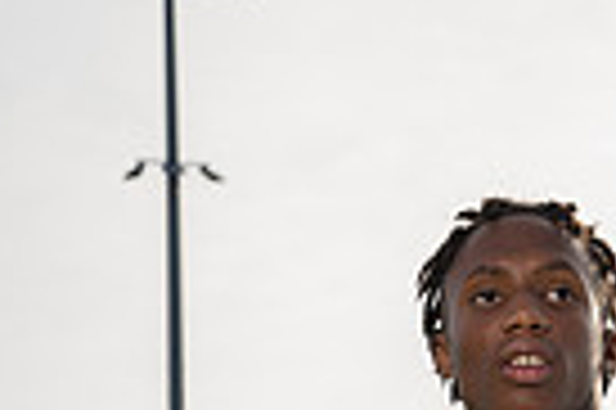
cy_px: 960
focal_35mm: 181
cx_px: 580
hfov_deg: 11.3
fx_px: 3093
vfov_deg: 7.1
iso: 100
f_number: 6.3
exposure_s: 1/250
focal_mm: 55
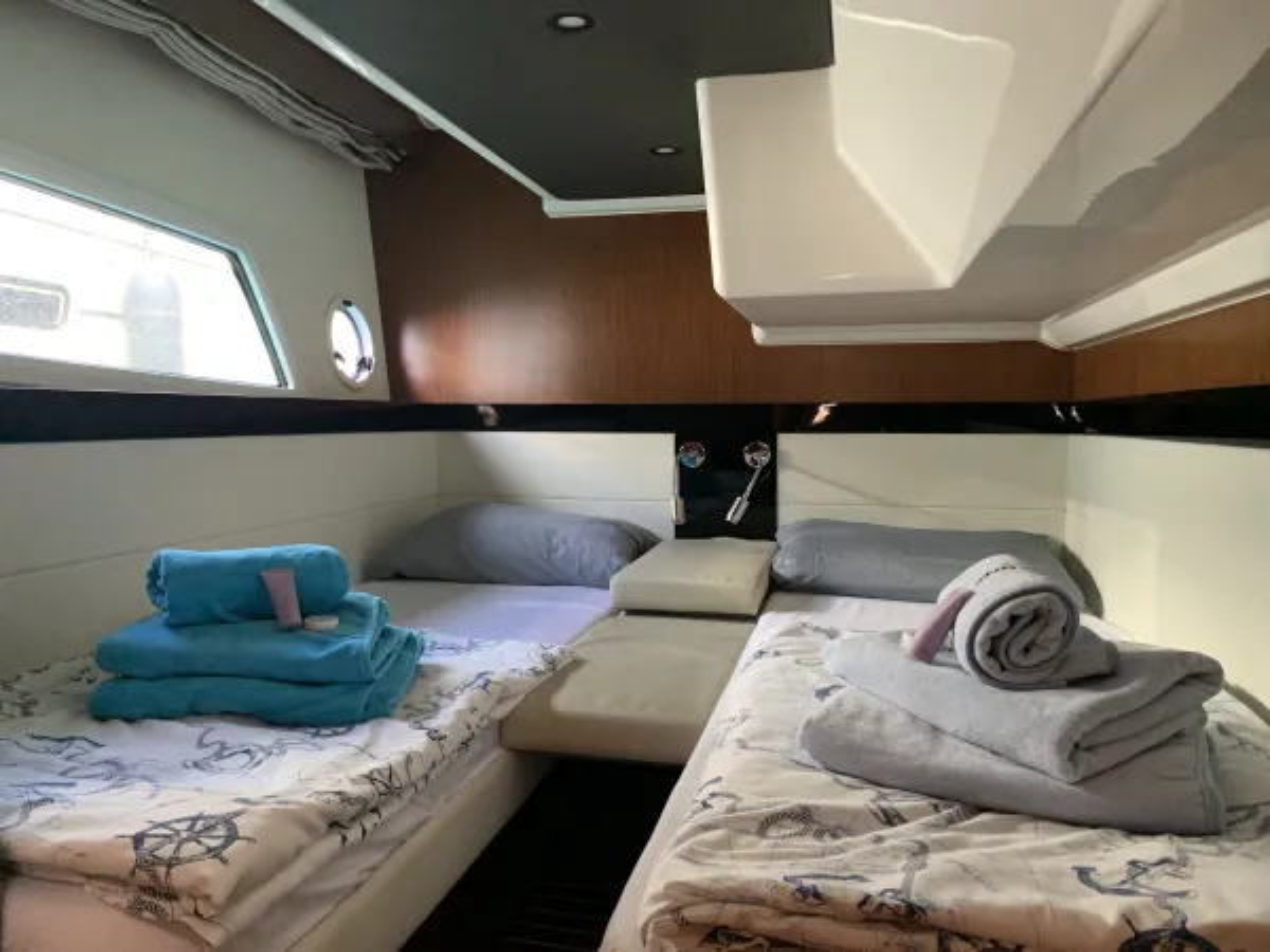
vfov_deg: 53.1
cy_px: 476
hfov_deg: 67.3
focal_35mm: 26
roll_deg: +0.2
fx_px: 954
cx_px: 635
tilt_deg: -4.7
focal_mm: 4.25
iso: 400
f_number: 1.8
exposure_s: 1/60
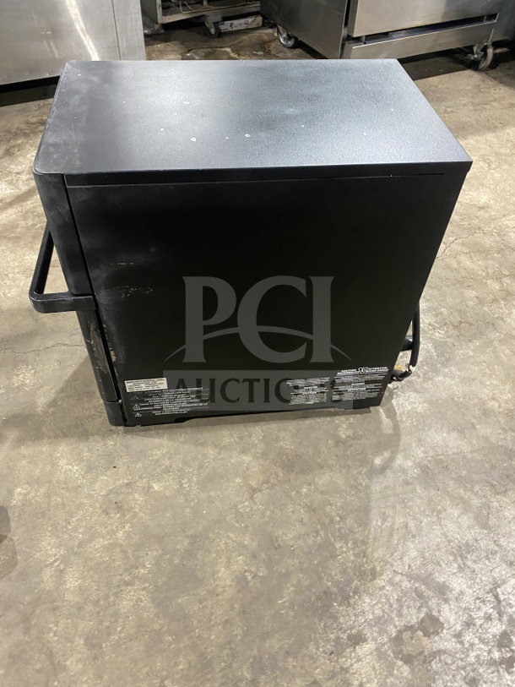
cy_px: 344
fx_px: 516
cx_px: 258
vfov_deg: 67.3
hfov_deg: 53.1
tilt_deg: -47.5
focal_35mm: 26
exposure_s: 1/56
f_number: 1.8
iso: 500
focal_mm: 4.25
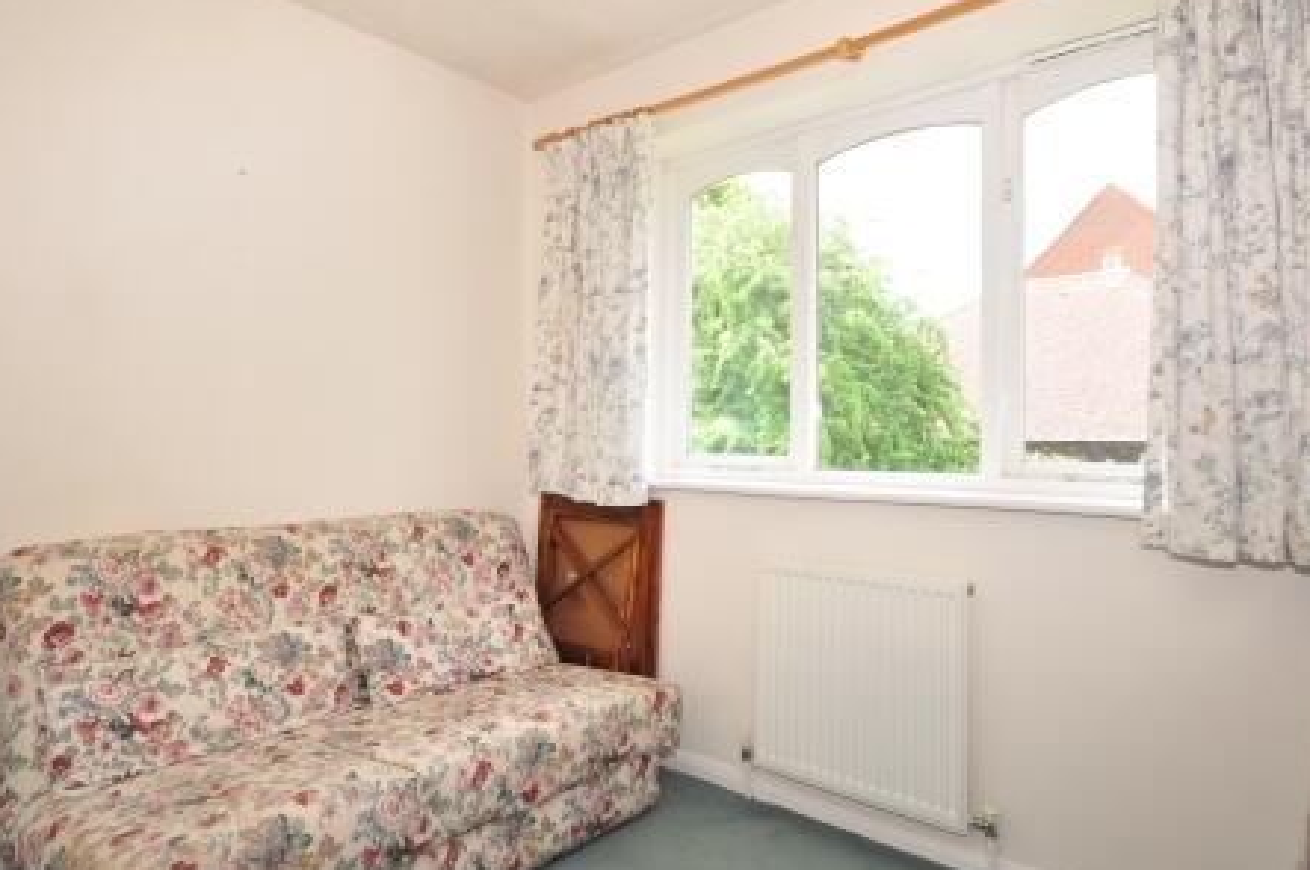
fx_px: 763
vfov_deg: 59.3
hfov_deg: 81.3
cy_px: 405
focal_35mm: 21
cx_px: 651
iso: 200
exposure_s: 1/60
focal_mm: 10
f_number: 4
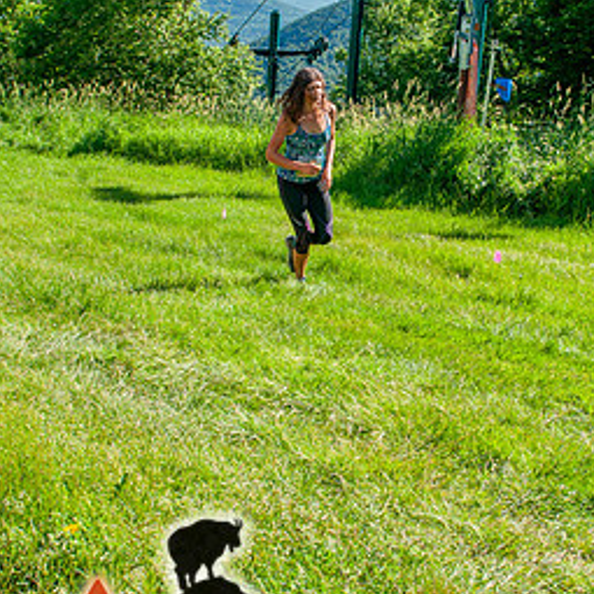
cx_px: 346
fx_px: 1048
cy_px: 254
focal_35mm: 54
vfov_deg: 31.6
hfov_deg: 31.6
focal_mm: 24
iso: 200
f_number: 8
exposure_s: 1/320
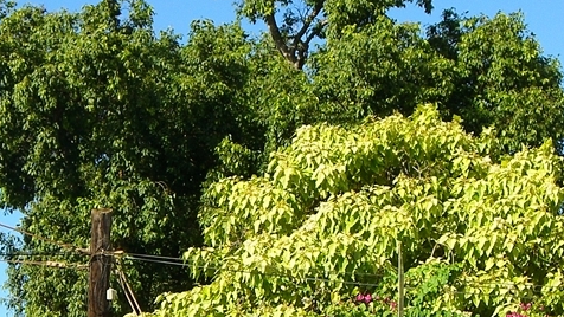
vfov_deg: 7.0
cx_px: 267
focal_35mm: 172
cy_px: 376
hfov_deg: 12.5
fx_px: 2573
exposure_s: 1/200
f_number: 7.4
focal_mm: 15.3
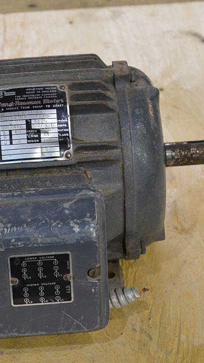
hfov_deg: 9.2
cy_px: 181
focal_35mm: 131
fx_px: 1258
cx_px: 24
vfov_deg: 16.4
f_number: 5.6
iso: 500
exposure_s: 1/15
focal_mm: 55
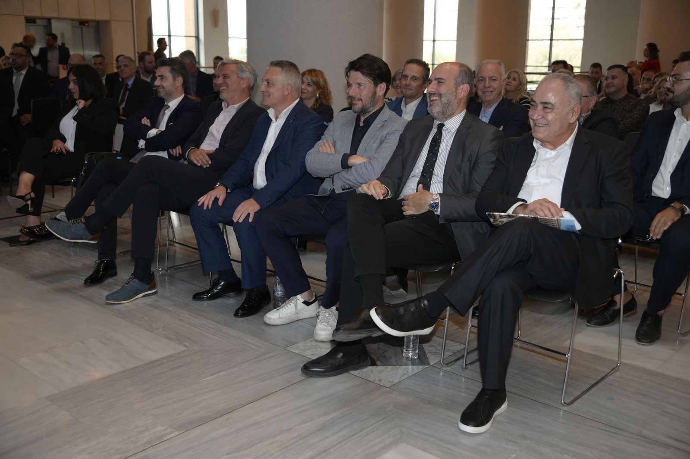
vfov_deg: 35.0
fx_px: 728
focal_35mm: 38
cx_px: 345
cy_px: 230
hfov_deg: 50.7
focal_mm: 38
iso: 2000
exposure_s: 1/160
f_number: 4
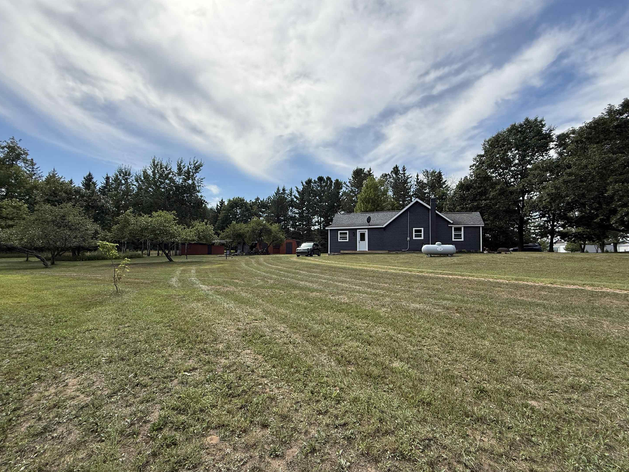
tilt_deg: +2.8
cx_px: 318
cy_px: 241
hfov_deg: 98.2
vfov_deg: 81.7
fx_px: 273
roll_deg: -0.2
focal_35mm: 15
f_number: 2.2
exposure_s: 1/2165
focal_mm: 2.22
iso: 64
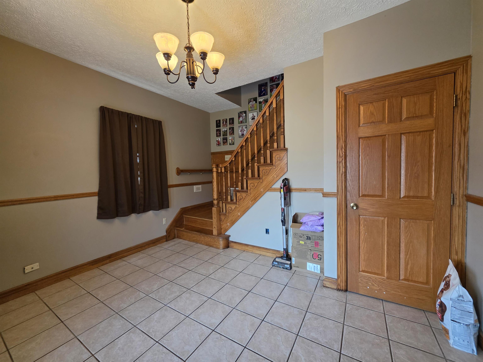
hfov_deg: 106.2
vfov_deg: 89.9
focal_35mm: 13
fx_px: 181
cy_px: 181
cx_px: 242
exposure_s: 1/120
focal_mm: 2.2
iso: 125
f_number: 1.9
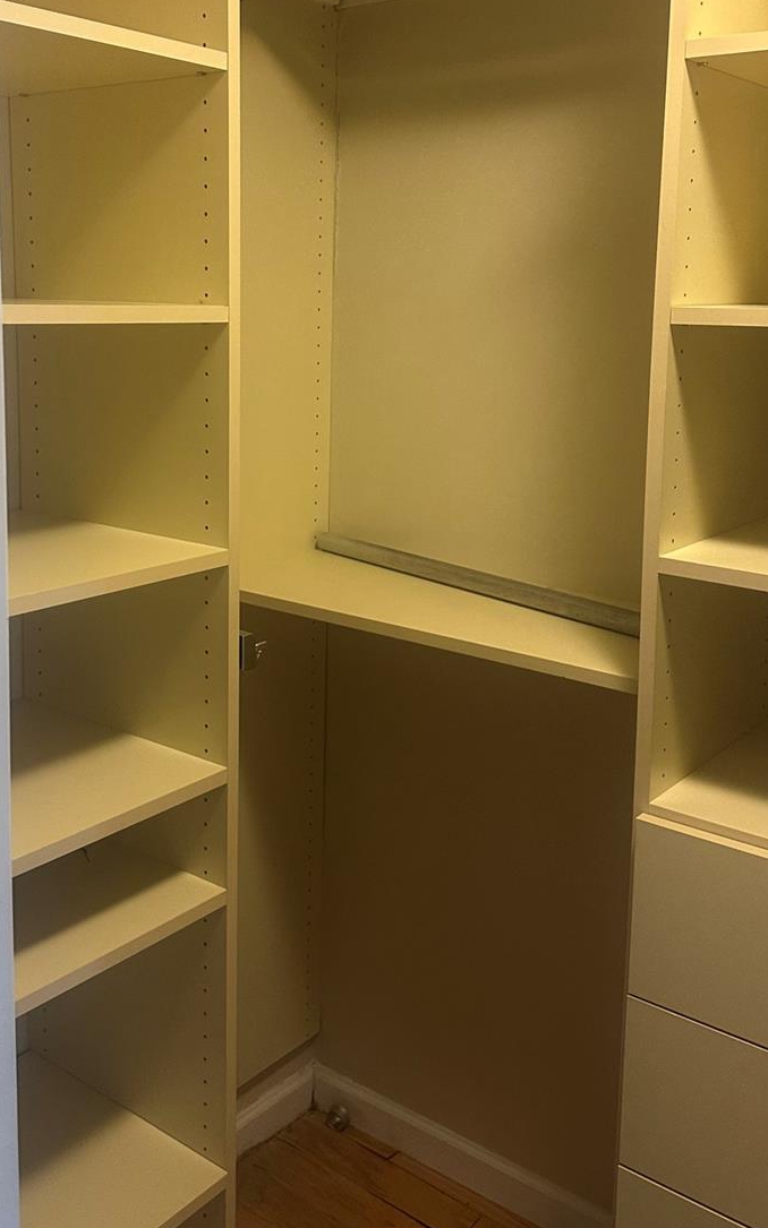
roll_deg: -1.6
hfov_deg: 35.3
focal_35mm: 36
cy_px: 460
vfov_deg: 53.4
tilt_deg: -6.1
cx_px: 322
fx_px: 1206
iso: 320
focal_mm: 6.86
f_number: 1.78
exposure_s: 1/60
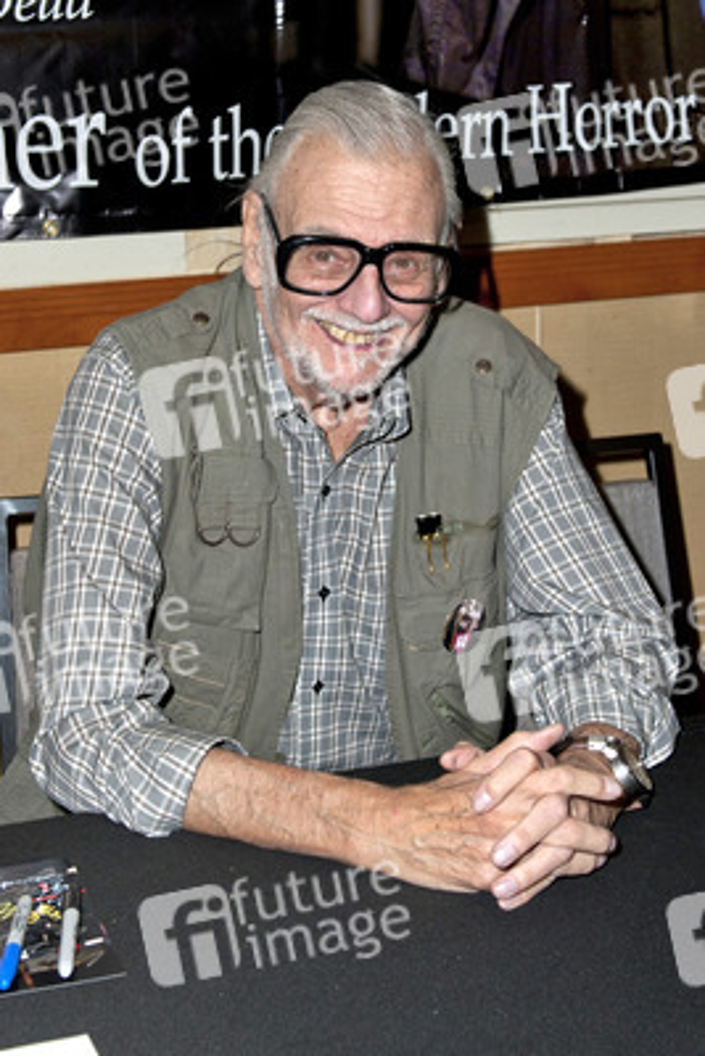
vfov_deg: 53.1
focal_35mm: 36
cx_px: 352
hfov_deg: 36.9
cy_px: 528
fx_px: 1057
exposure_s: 1/400
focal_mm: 36
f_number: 4.5
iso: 400
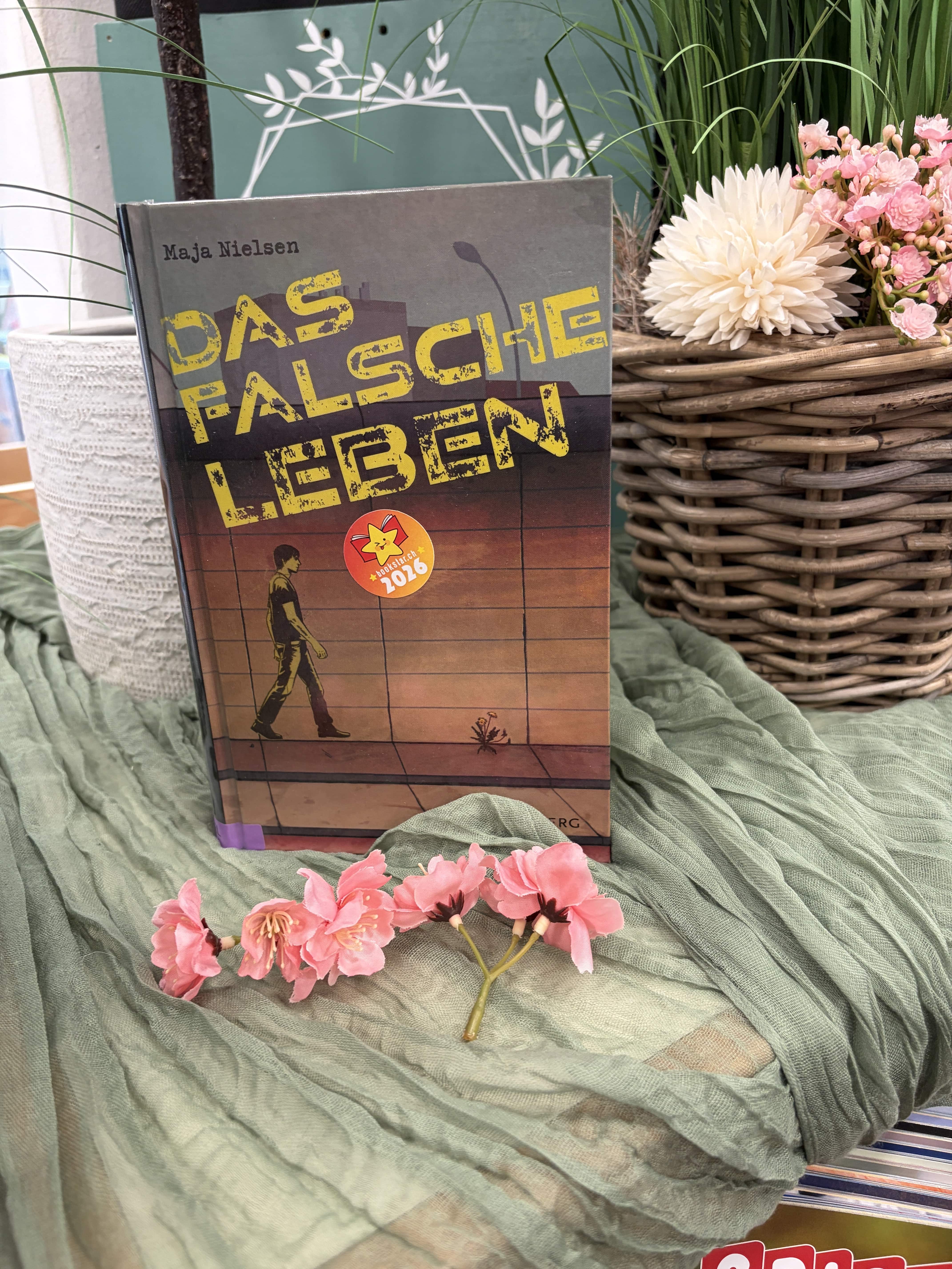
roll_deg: +2.7
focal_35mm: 26
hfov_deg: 53.1
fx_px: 953
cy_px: 634
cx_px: 476
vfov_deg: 67.3
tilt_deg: -20.6
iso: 125
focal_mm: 5.96
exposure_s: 1/85
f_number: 1.6
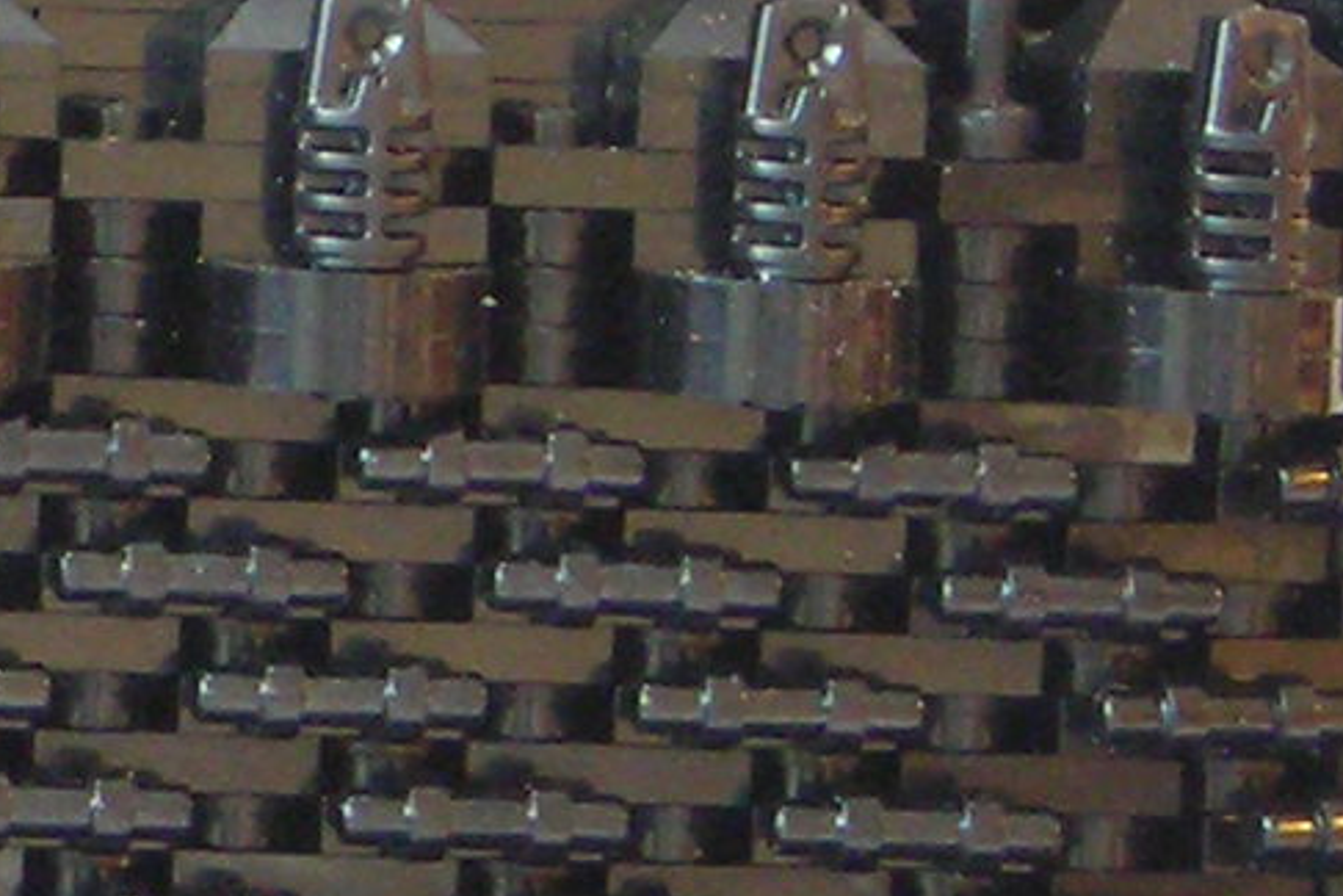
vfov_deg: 3.2
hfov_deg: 4.7
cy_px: -324
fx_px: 15928
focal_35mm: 427
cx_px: -1782
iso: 200
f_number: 4.2
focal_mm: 12.7
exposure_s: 1.16
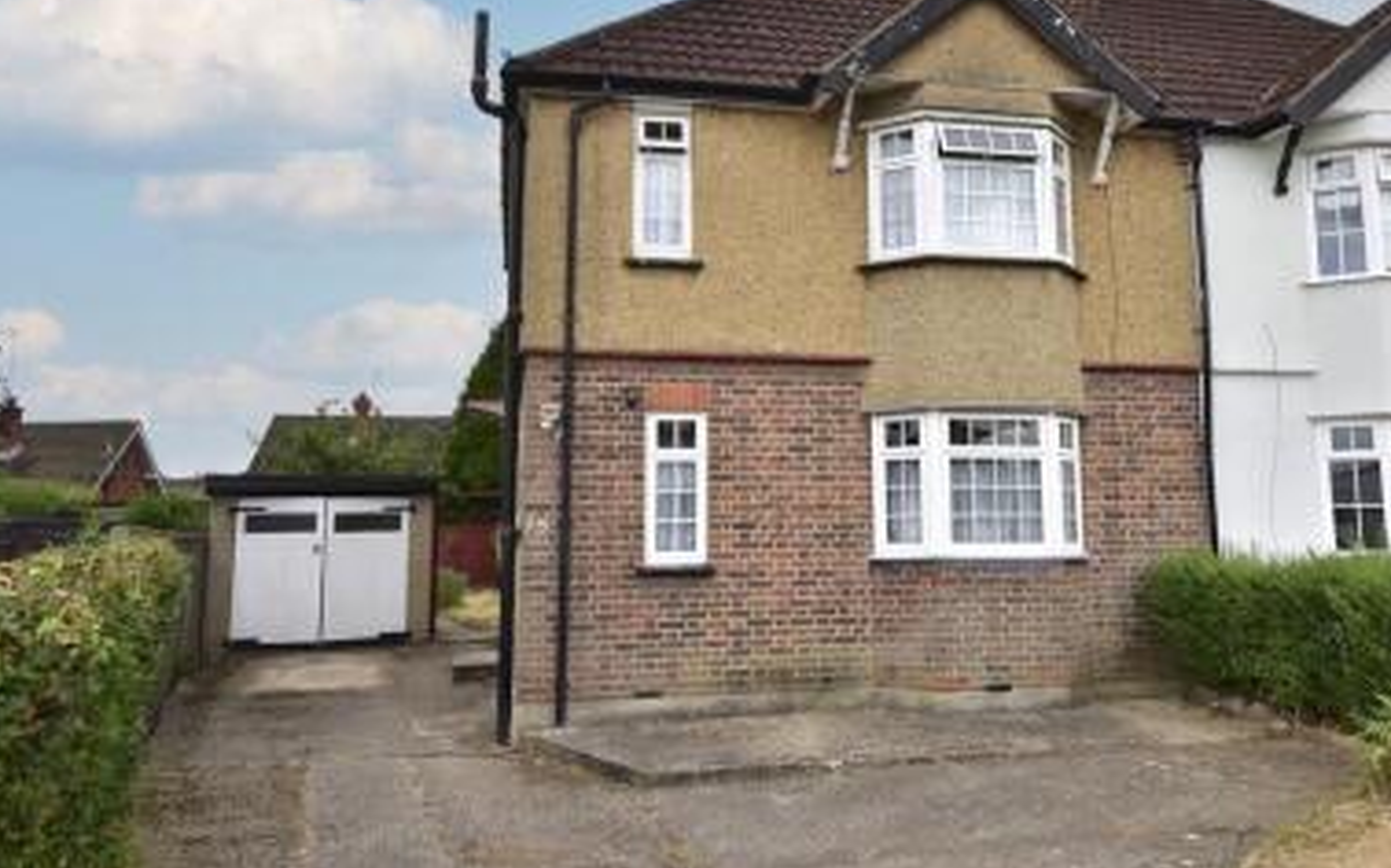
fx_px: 1237
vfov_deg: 38.5
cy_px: 348
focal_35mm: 33
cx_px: 797
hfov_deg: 58.4
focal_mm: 17
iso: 640
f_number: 8
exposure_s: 1/640
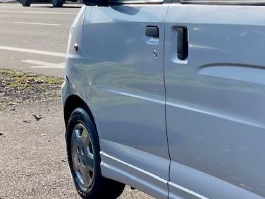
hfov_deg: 19.7
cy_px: 88
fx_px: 651
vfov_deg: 17.4
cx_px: 407
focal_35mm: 85
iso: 32
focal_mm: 5.1
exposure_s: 1/908
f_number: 1.6
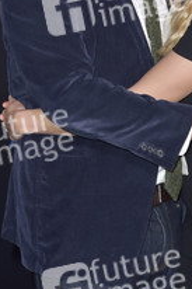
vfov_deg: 15.0
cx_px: 155
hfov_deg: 10.0
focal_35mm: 136
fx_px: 1090
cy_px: 73
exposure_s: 1/250
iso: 400
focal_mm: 70
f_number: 6.3
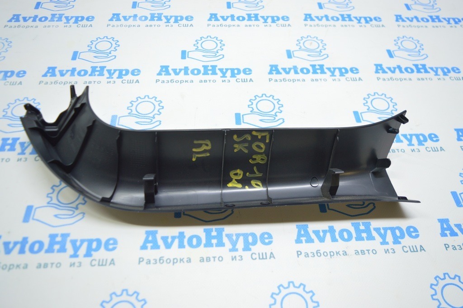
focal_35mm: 32
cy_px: 154
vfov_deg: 41.6
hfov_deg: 59.5
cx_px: 232
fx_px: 405
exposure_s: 1/40
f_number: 3.8
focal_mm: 21
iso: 400
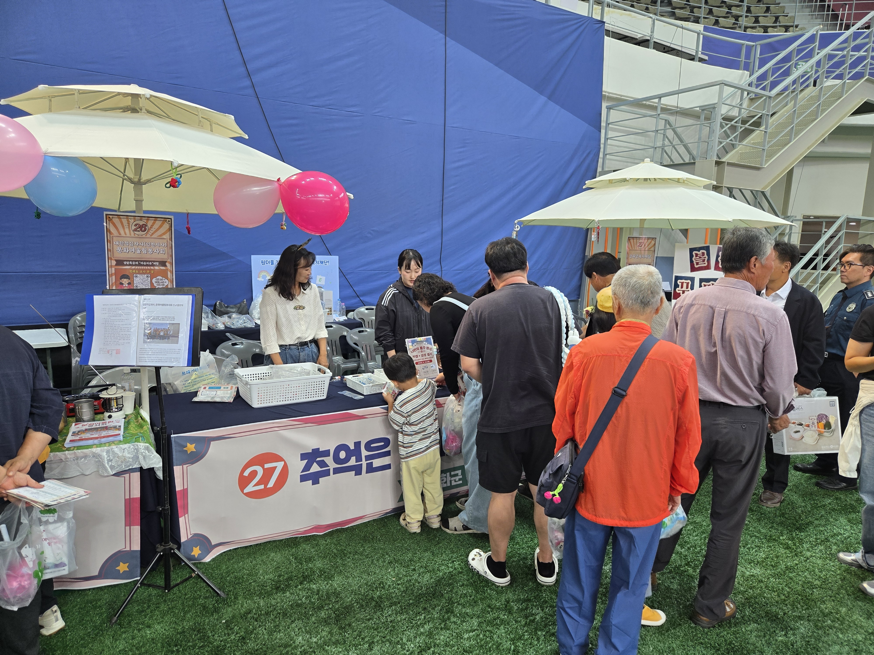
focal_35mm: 23
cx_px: 437
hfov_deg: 73.9
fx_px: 581
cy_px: 328
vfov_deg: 58.9
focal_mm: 5.4
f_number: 1.8
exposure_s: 1/120
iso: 80
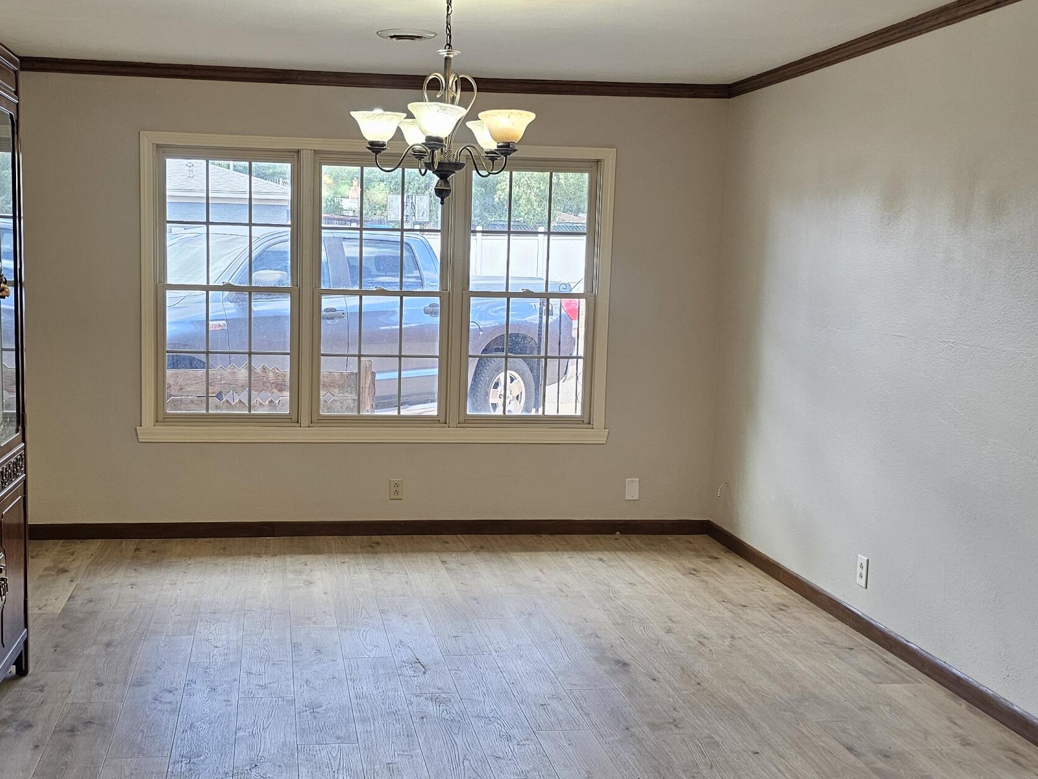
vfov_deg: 35.1
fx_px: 1229
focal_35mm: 41
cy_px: 407
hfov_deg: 45.6
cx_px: 429
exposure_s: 1/120
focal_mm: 6.3
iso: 100
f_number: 1.7
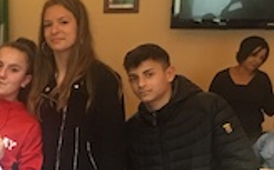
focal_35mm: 122
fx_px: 910
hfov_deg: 15.9
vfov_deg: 10.5
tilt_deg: -10.5
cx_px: -117
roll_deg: +0.0
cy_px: 208
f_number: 2.2
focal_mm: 4.15
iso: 100
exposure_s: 1/17
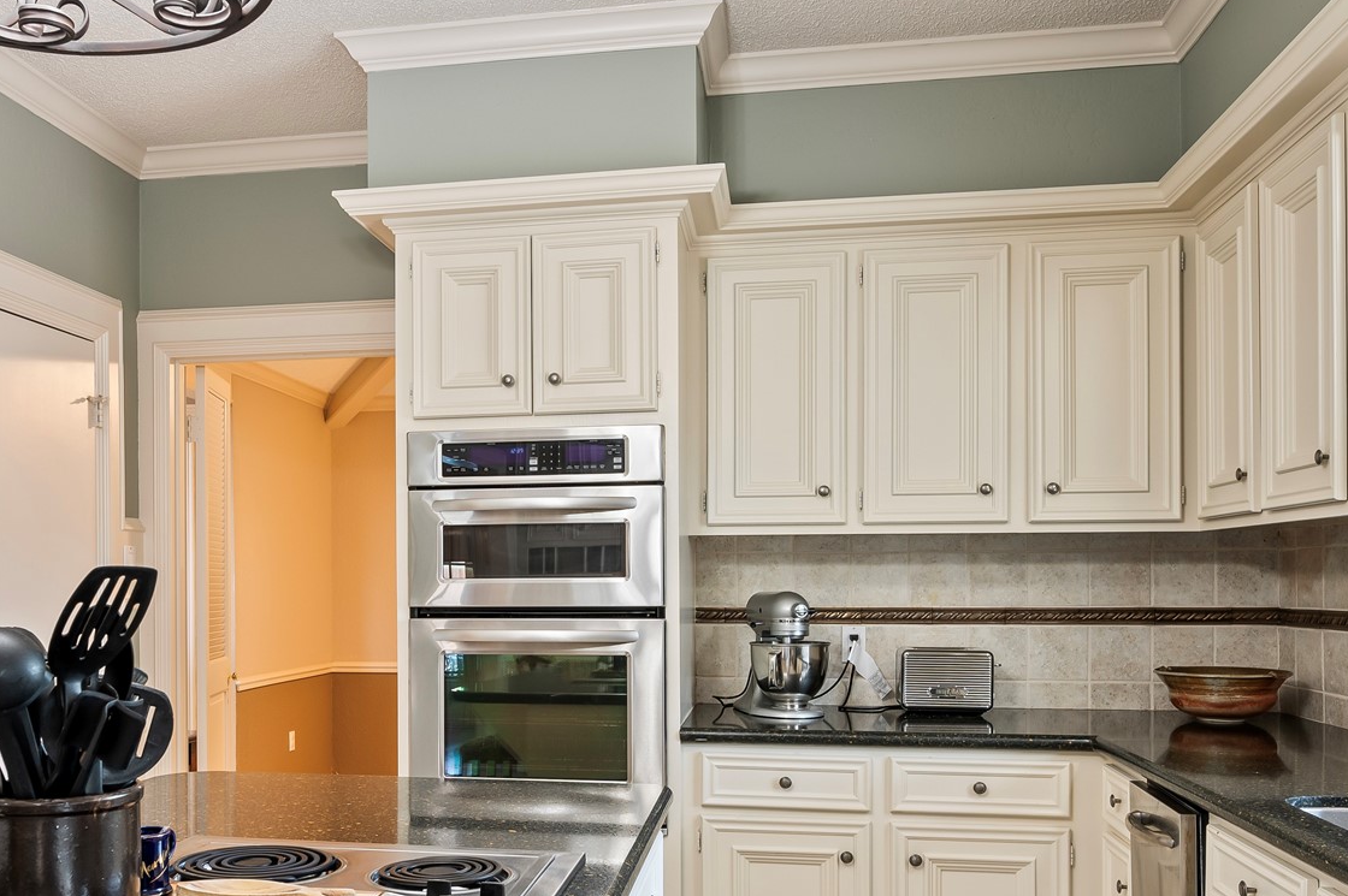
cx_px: 512
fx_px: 1235
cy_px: 594
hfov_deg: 56.6
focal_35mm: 33
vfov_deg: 39.5
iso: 125
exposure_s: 1/2
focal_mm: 17
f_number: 6.3
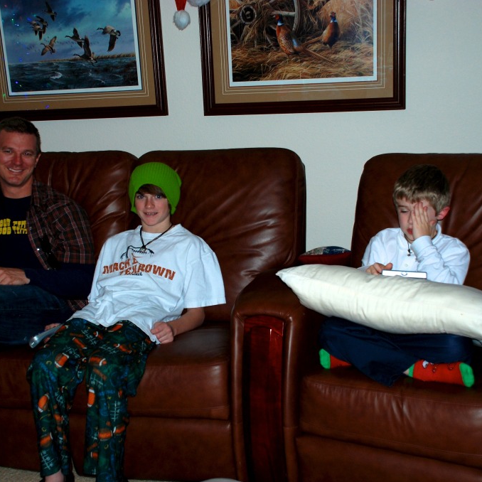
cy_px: 243
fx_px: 851
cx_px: 218
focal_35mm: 54
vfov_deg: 31.6
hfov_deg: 31.6
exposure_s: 1/60
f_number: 4
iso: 200
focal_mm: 28
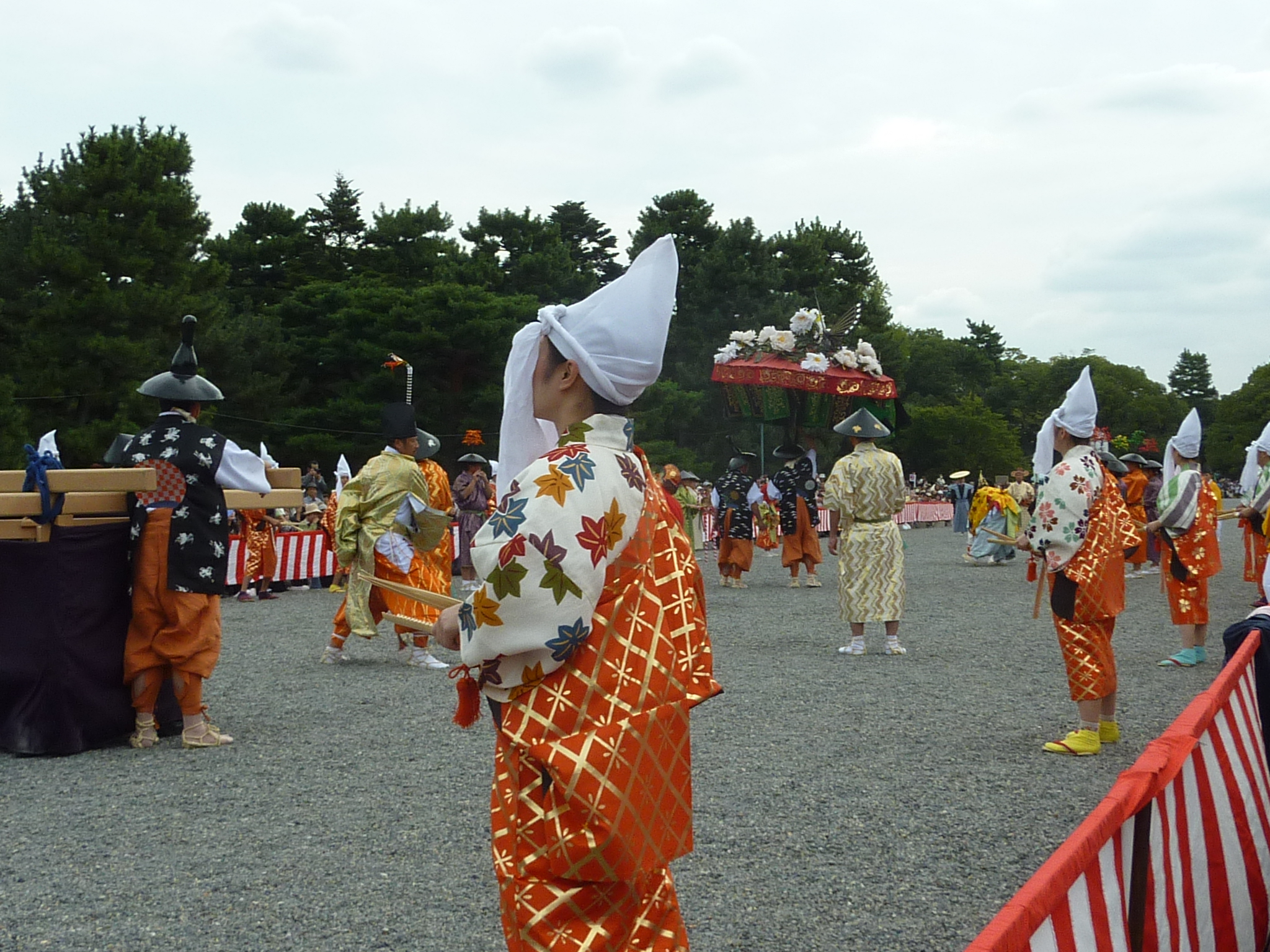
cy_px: 476
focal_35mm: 51
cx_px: 635
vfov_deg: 28.6
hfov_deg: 37.5
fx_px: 1871
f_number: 4
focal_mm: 4.7
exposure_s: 1/500
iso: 80
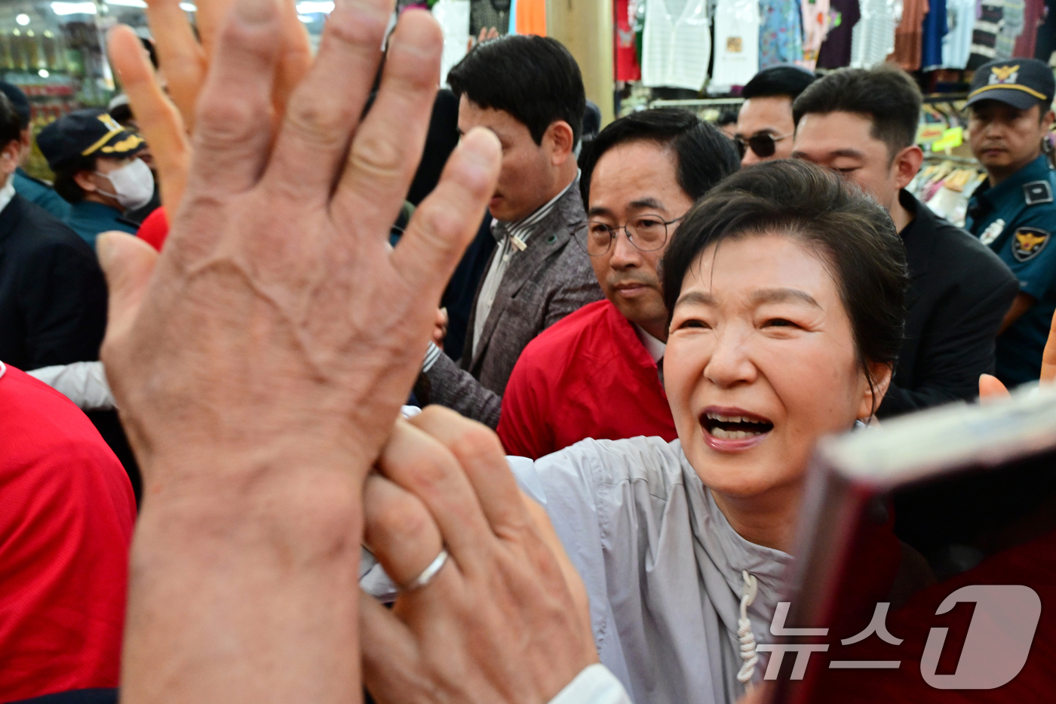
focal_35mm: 28
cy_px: 352
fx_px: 821
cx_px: 528
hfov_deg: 65.5
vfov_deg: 46.4
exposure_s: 1/320
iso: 4000
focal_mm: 28
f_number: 7.1
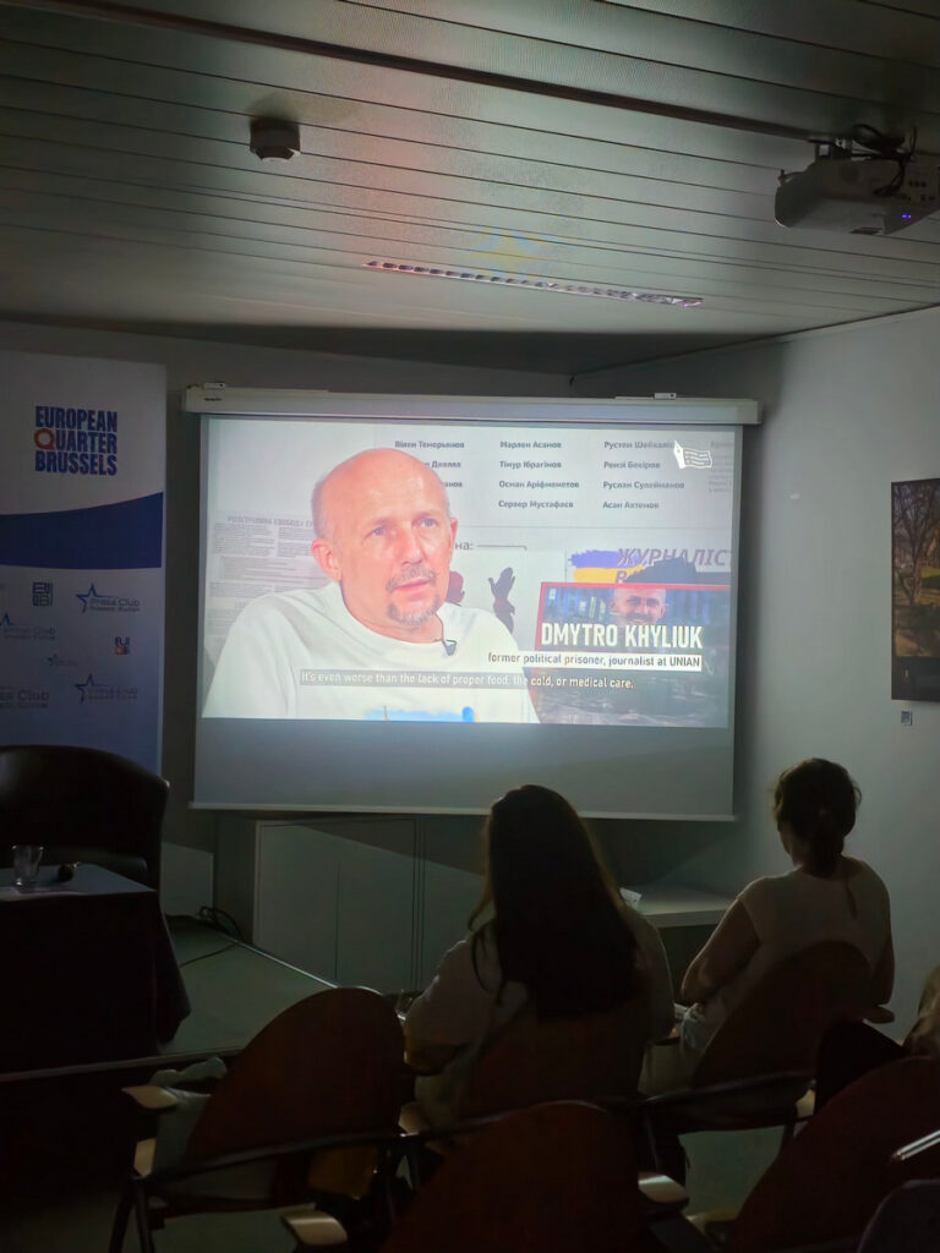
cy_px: 626
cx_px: 470
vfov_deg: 73.9
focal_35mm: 23
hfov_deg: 58.9
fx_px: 833
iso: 400
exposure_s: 1/50.3
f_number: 1.7
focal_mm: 6.3
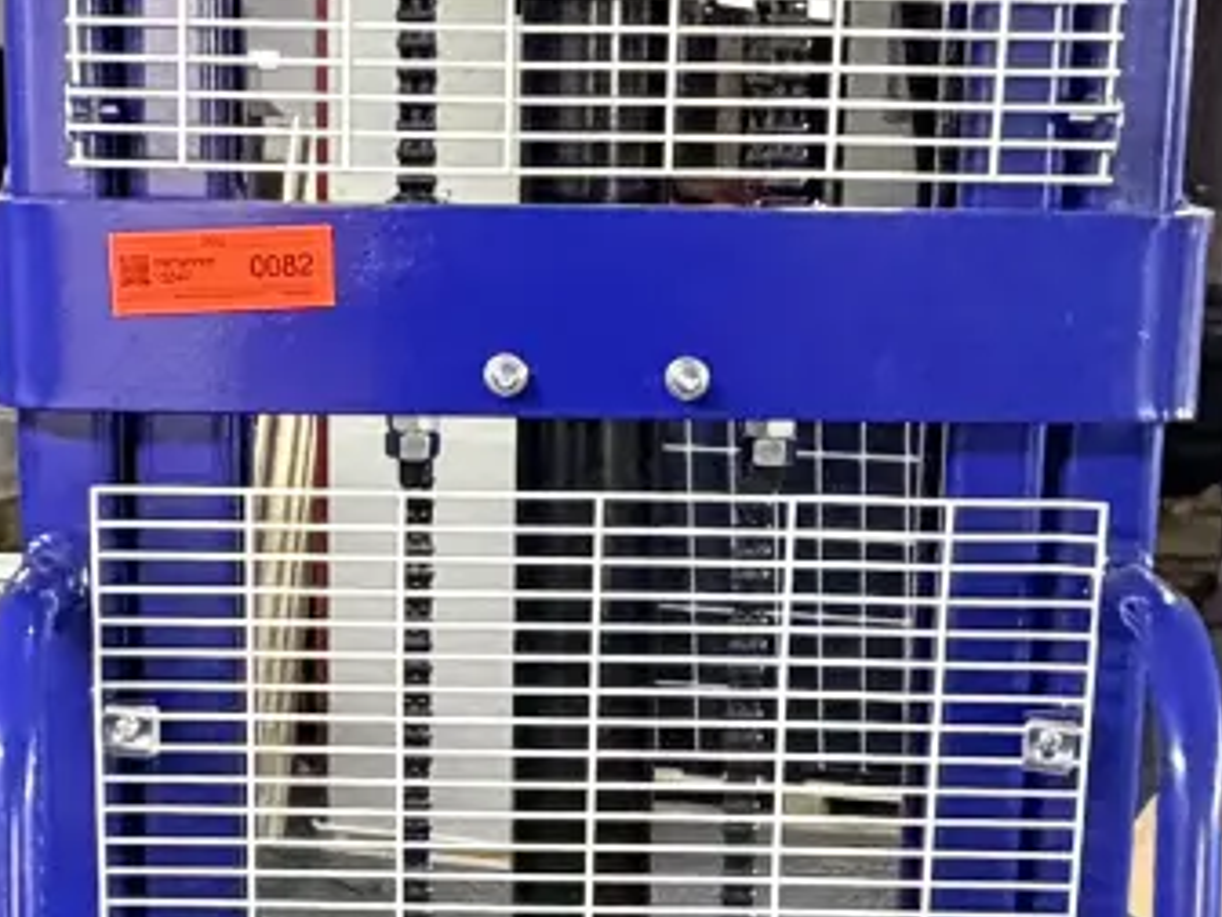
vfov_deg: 18.1
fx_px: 2824
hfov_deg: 24.4
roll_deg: -0.3
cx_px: 509
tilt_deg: -14.6
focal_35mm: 80
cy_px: 859
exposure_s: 1/50
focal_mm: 2.22
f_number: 2.2
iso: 1000
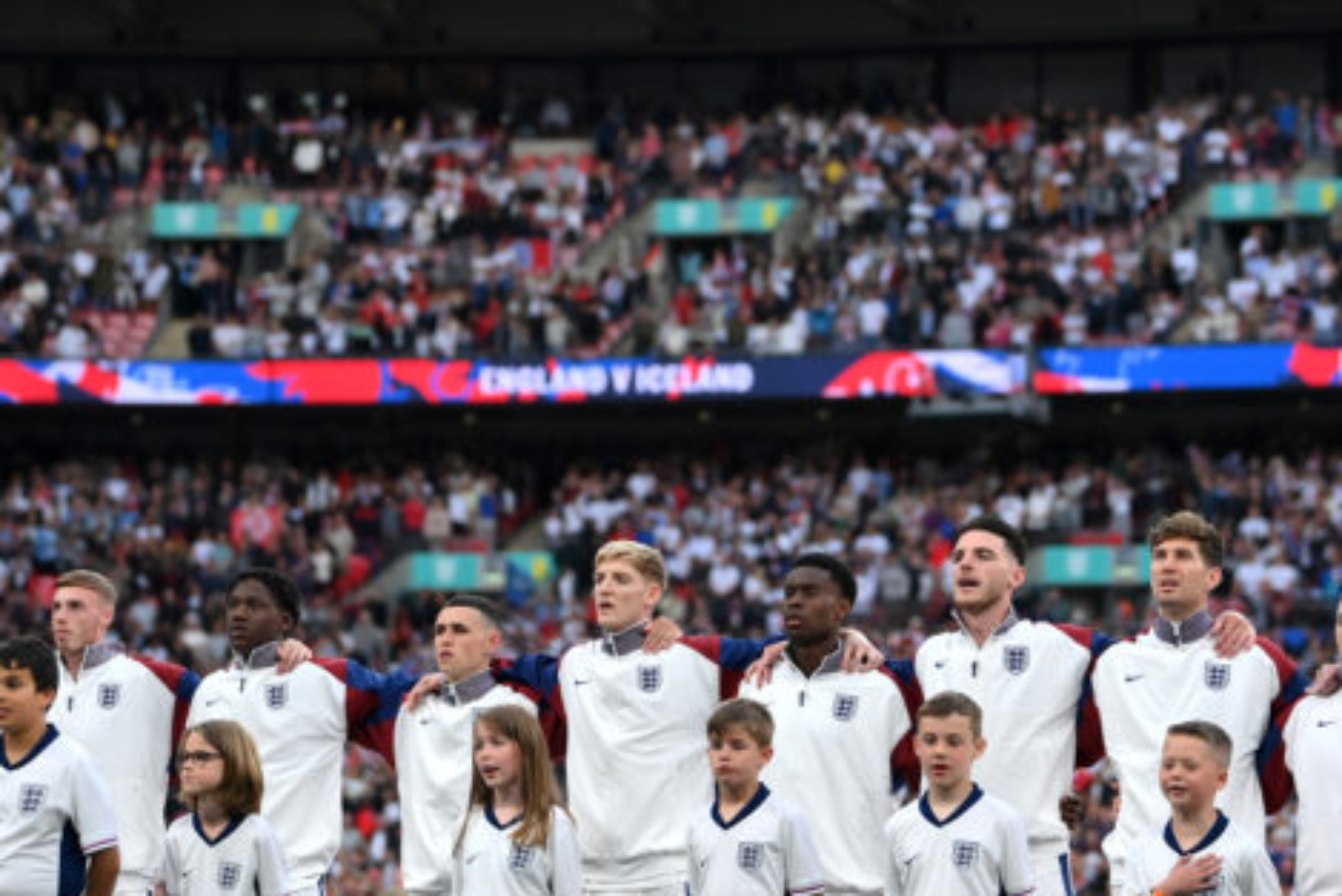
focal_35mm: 163
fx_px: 6078
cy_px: 323
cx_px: 844
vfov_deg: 8.4
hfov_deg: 12.6
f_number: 2.8
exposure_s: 1/2000
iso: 1000
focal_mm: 102
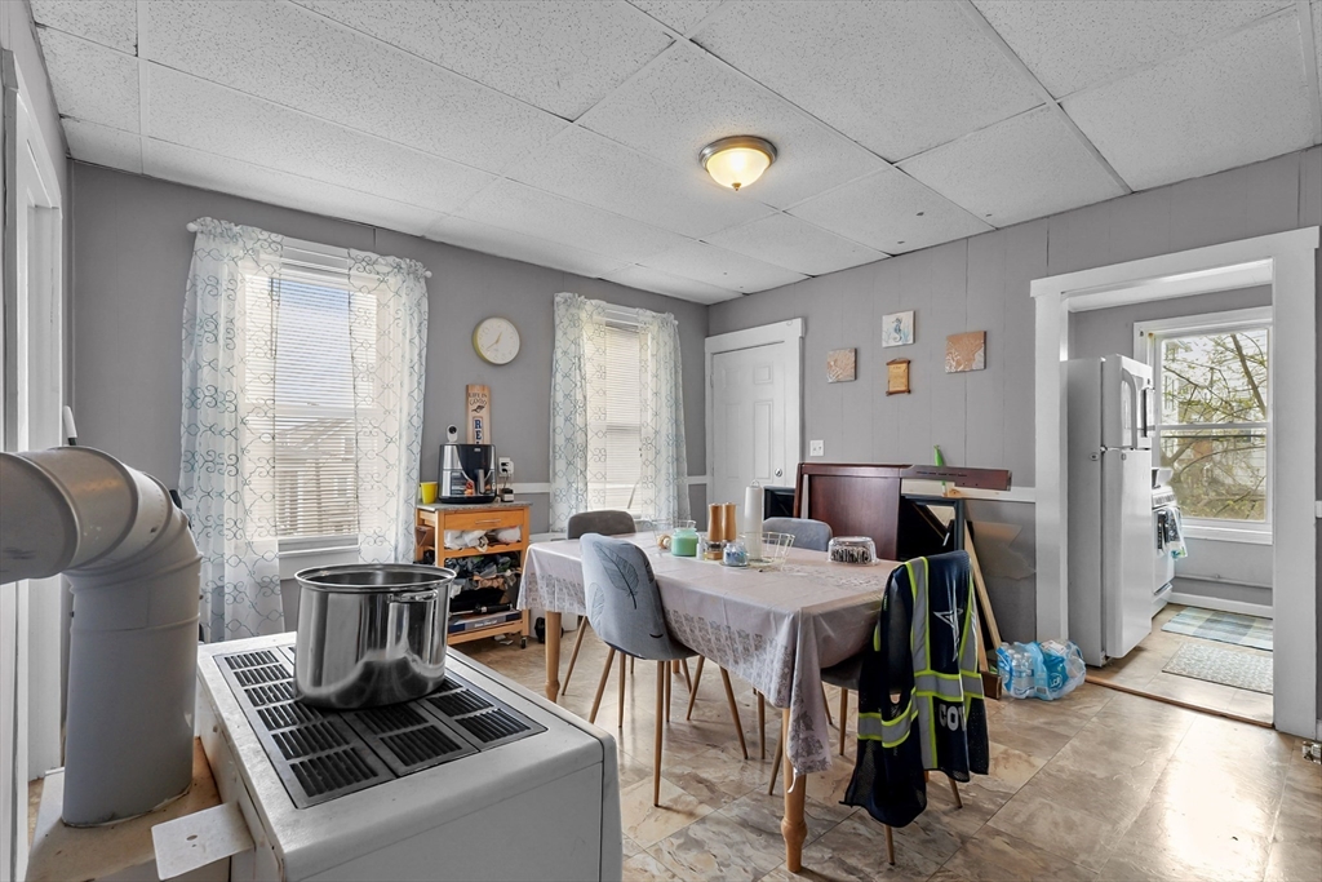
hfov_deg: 104.2
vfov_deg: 81.2
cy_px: 441
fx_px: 514
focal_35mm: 14
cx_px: 661
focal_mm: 10
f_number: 7.1
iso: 400
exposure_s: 1/10
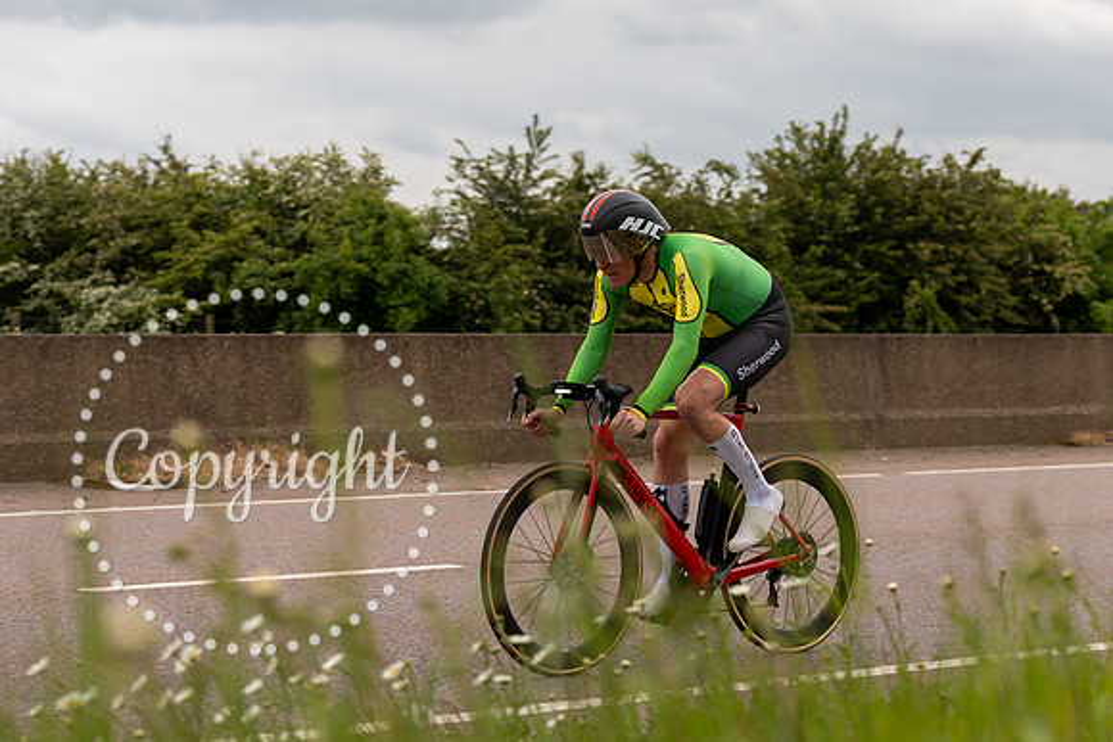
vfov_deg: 13.9
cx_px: 661
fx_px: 3038
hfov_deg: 20.7
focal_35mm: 98
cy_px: 284
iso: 160
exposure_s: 1/1000
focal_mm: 70
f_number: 4
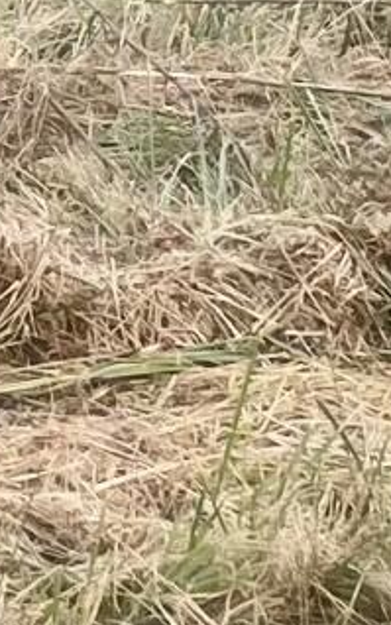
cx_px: -601
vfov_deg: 8.1
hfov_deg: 5.1
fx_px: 4259
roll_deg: -3.4
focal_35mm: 250
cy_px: -454
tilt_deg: -17.2
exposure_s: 1/435
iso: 32
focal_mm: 5.1
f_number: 1.6
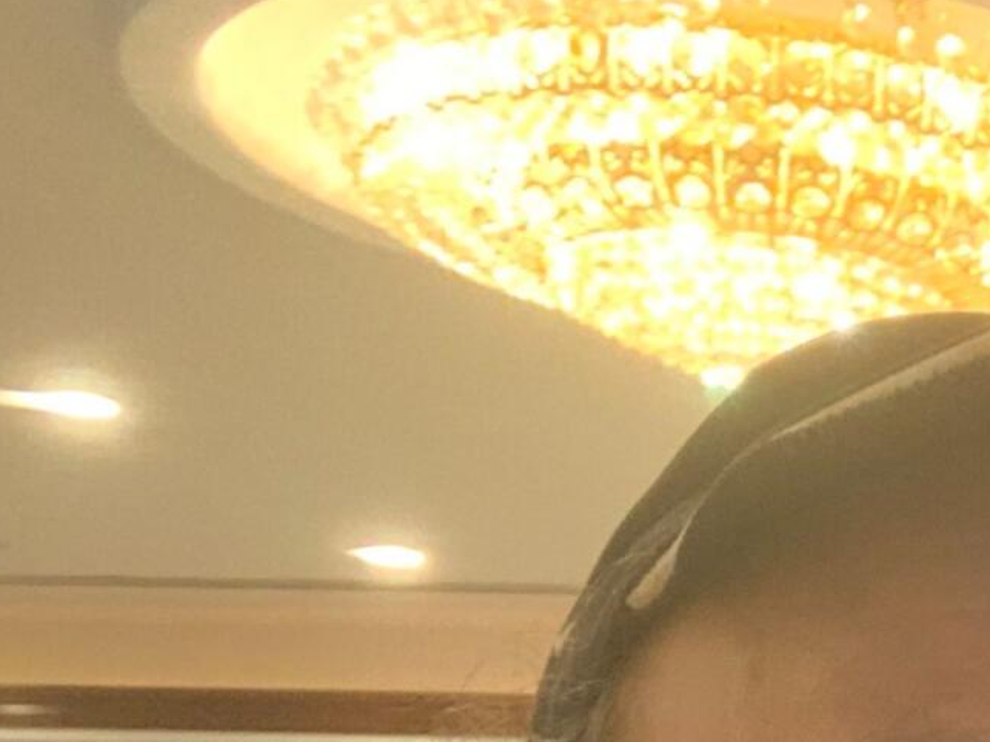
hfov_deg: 17.1
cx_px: 1561
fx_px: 2917
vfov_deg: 13.6
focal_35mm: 102
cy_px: 1124
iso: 320
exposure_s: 1/30
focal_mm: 2.87
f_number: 2.2
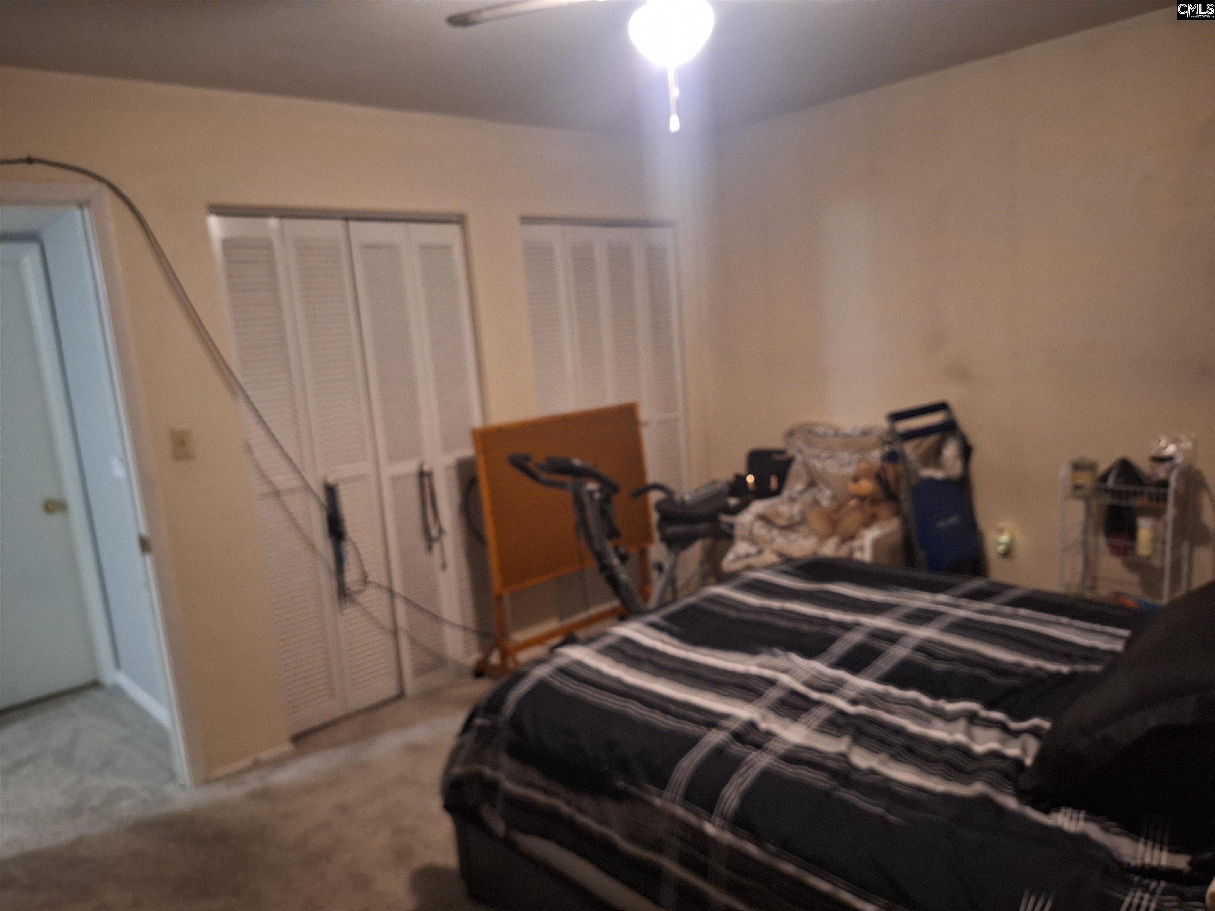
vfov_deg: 58.9
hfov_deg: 73.9
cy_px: 456
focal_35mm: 23
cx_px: 608
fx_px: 807
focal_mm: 5.54
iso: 400
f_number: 1.8
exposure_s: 1/20
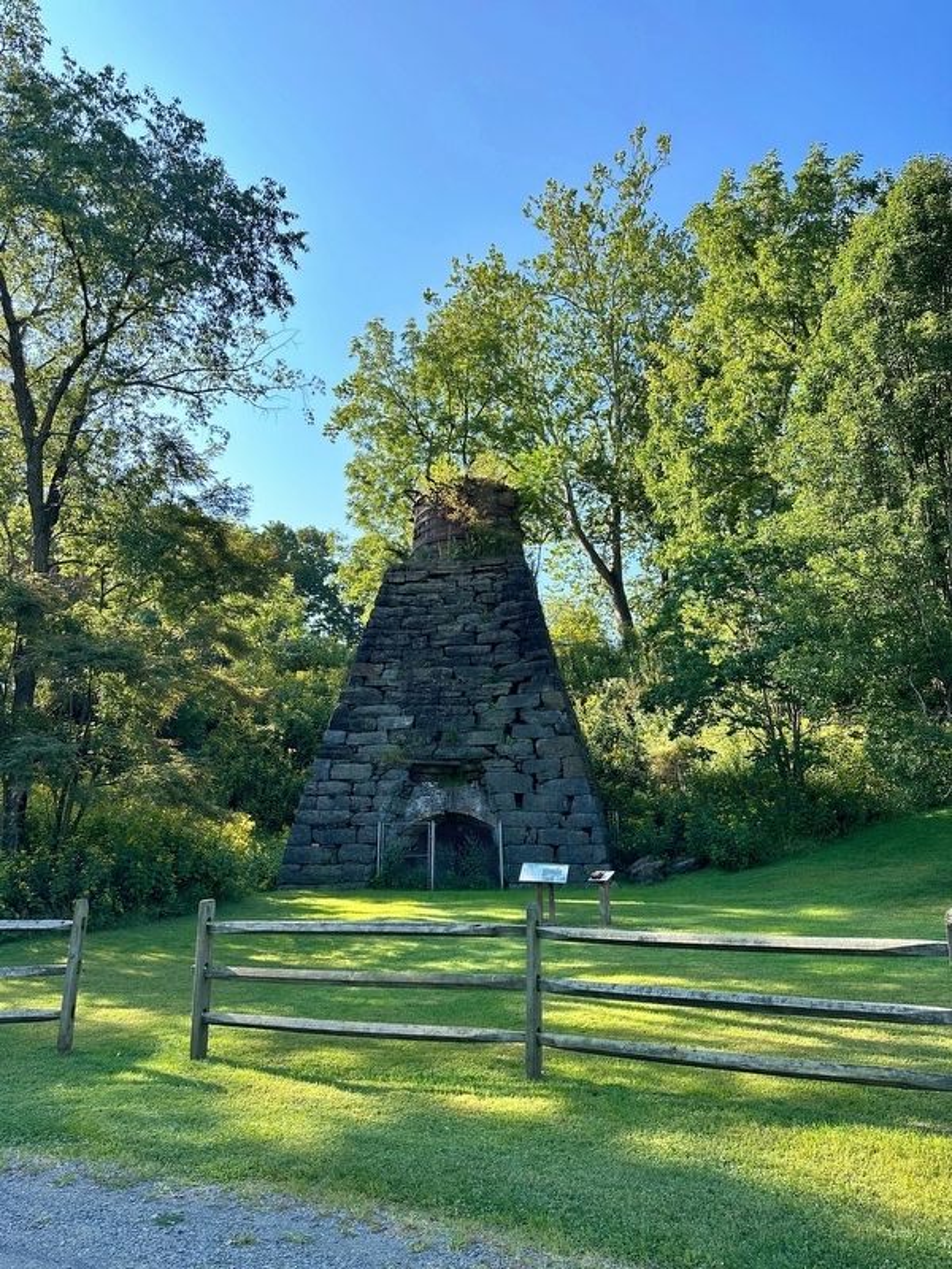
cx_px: 476
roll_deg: +1.0
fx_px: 880
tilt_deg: +15.6
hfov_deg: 56.8
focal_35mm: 24
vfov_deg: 71.6
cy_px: 634
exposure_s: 1/1473
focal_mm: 6.86
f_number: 1.78
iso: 80
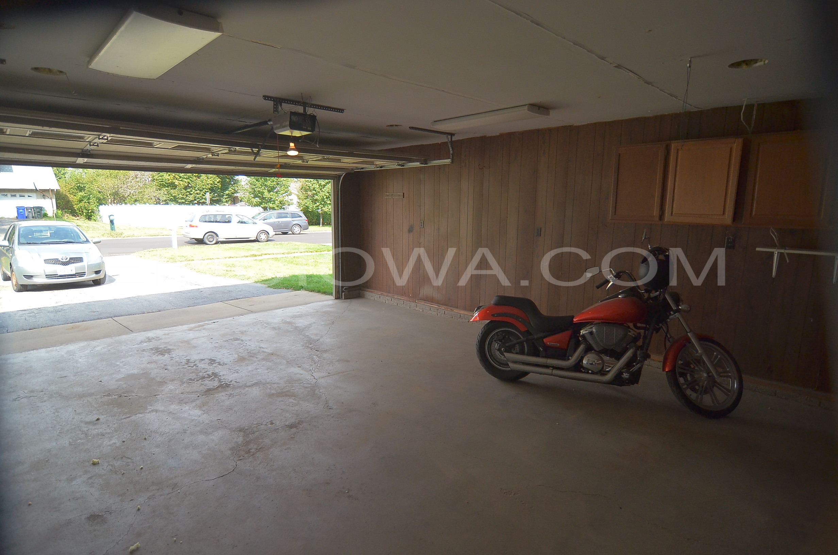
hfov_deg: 90.1
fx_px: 418
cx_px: 419
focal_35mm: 18
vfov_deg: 67.1
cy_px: 278
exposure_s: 1/1000
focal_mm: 12
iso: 800
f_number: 4
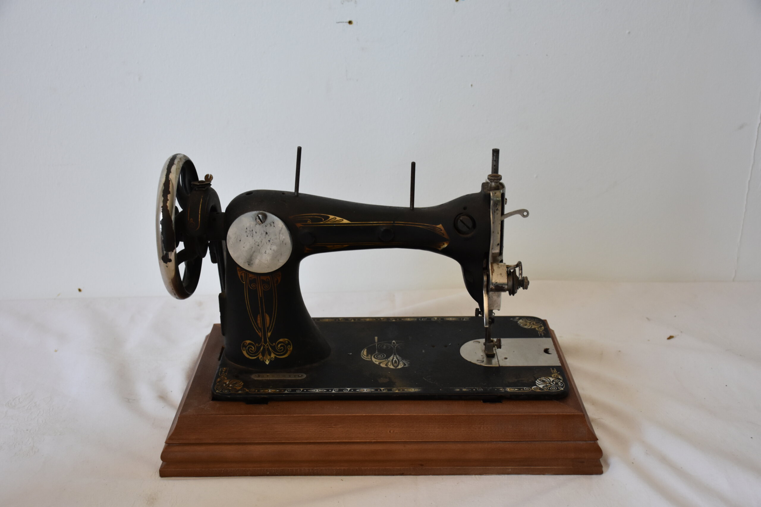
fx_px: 951
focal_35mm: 45
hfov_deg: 43.6
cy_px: 254
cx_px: 380
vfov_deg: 29.9
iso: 800
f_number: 4.5
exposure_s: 1/80
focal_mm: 30
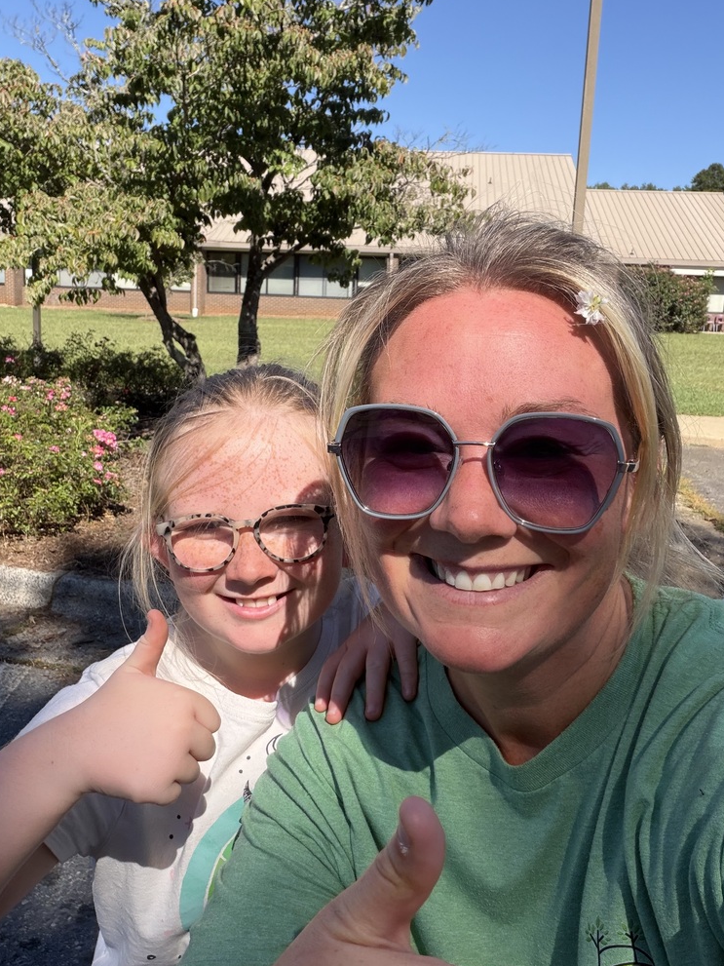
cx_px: 361
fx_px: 865
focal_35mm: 31
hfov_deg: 45.4
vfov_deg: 58.4
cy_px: 475
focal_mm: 2.71
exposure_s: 1/803
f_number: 1.9
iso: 25
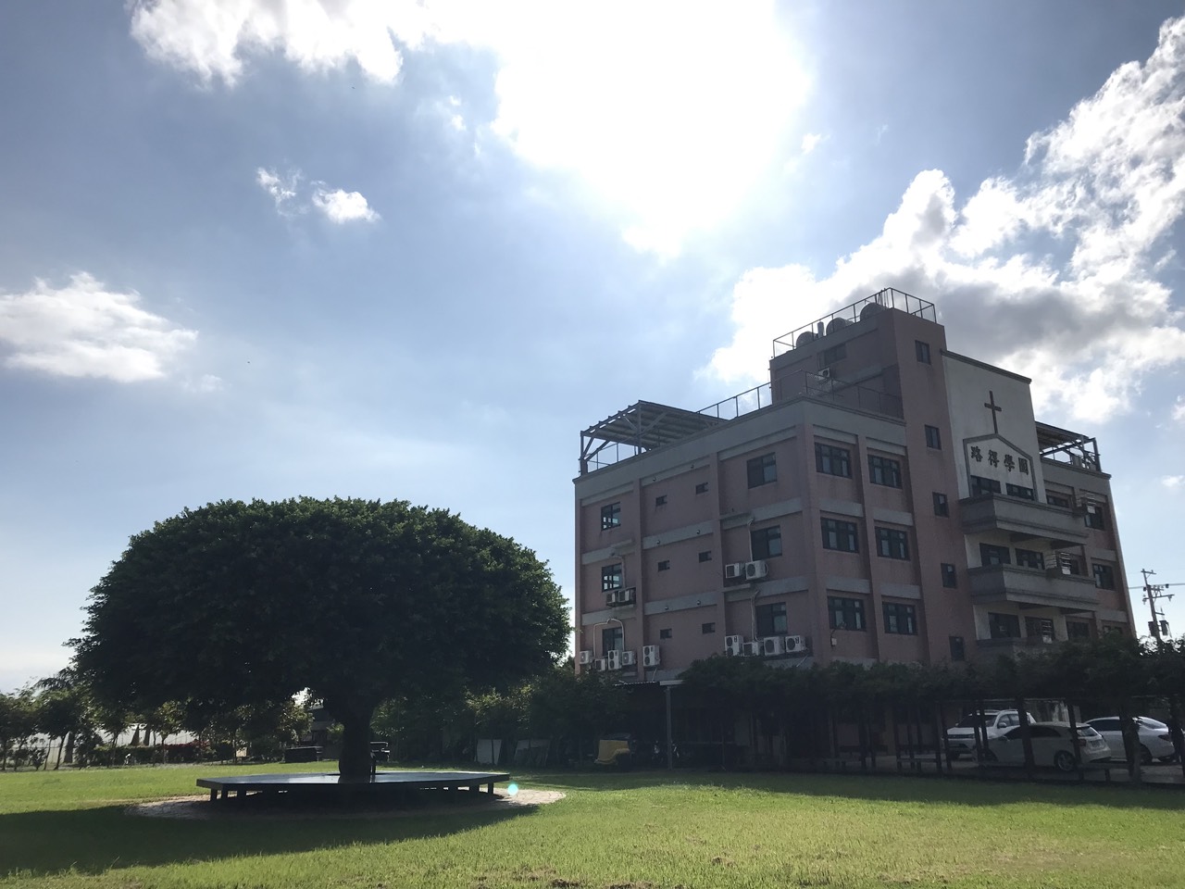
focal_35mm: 28
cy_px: 444
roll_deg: +1.4
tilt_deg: +17.9
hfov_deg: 63.4
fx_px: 959
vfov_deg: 49.7
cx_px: 592
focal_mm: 3.99
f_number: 1.8
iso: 20
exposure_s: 1/6410
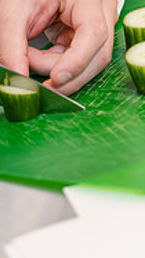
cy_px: 46
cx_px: 135
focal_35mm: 163
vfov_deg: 13.1
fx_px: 1111
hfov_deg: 7.4
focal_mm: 50
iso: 500
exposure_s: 1/200
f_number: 2.8
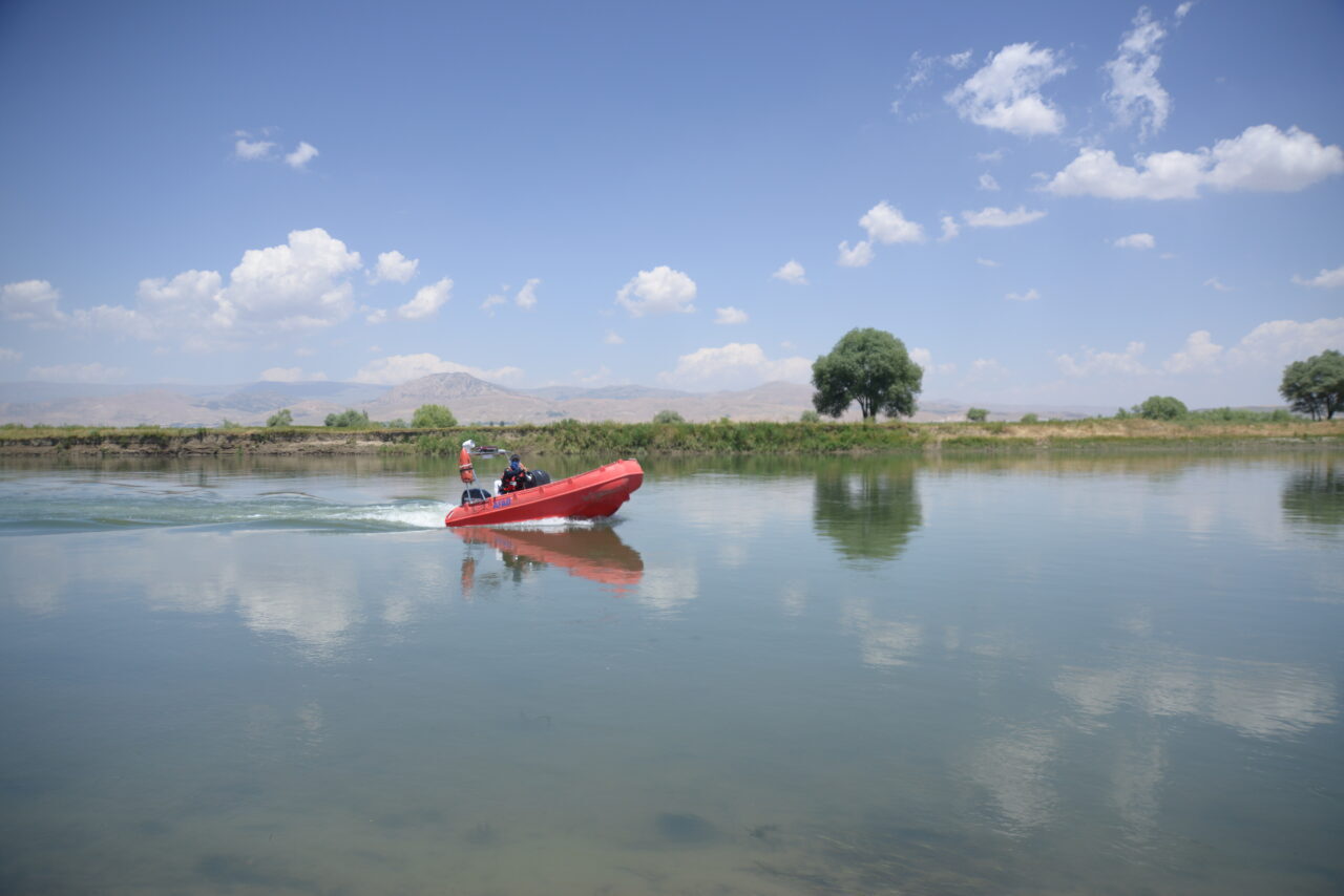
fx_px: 896
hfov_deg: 73.7
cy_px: 448
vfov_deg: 53.2
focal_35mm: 24
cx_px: 672
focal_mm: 24
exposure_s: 1/6400
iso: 320
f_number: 2.8
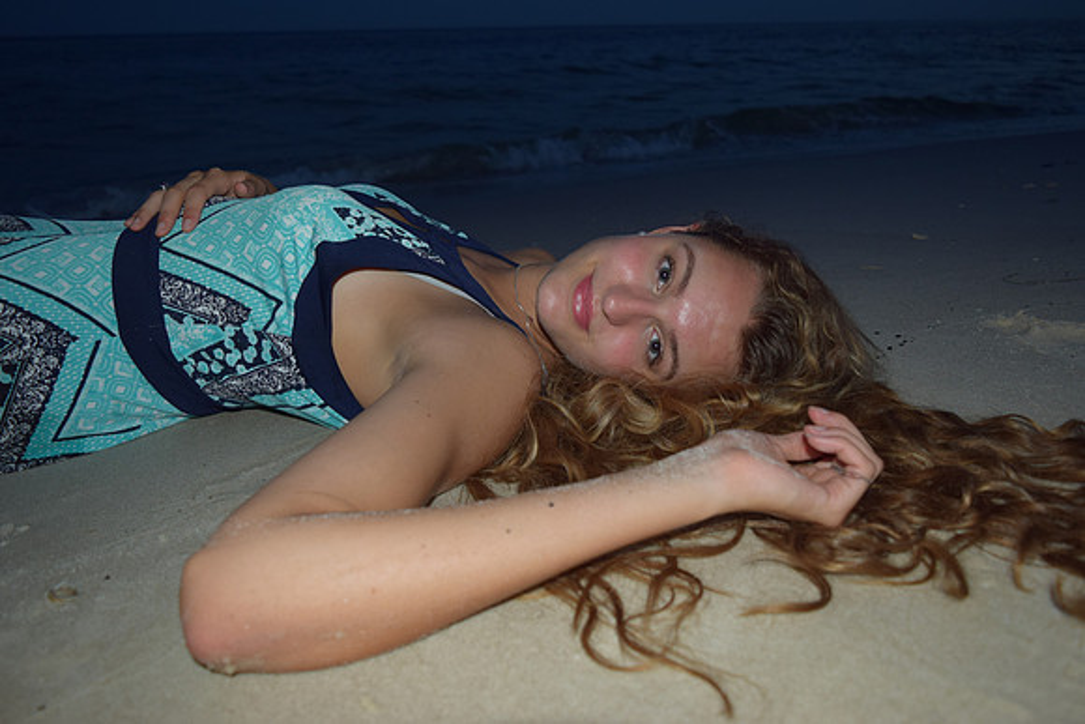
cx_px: 542
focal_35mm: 27
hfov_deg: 67.4
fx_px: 814
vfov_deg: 48.0
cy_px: 362
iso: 500
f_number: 3.5
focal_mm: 18
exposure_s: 1/50
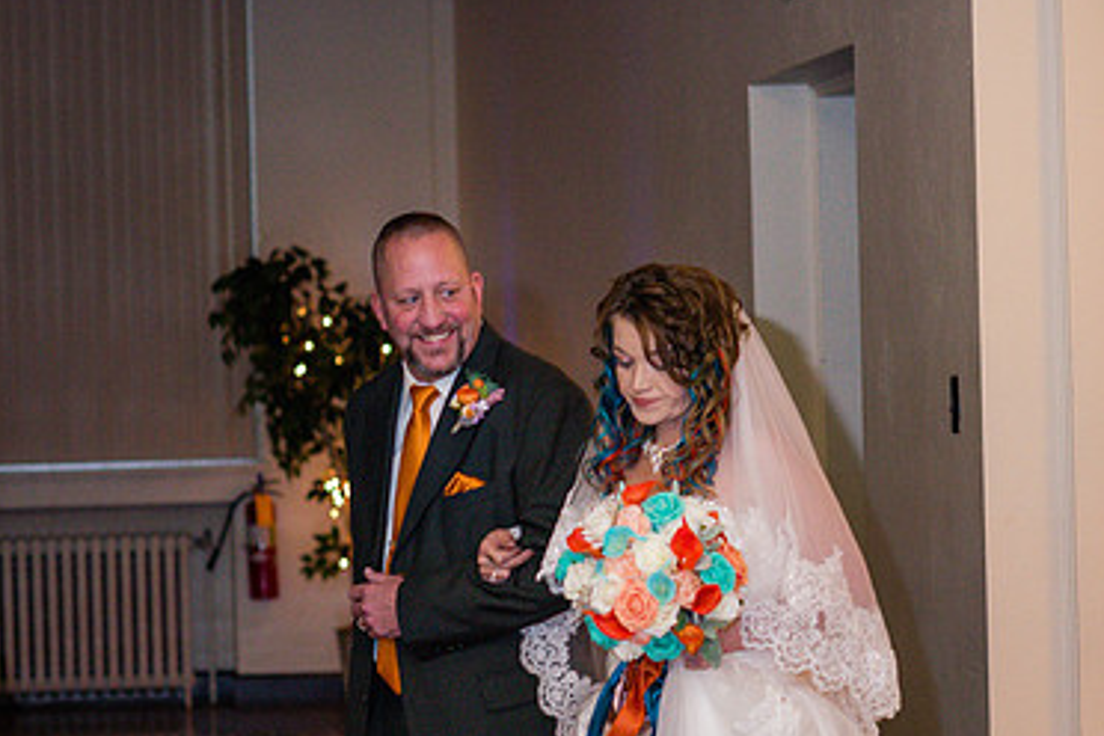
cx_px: 618
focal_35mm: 168
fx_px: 5152
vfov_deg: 8.2
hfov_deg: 12.2
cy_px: 358
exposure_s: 1/200
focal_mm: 85
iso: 800
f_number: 3.2
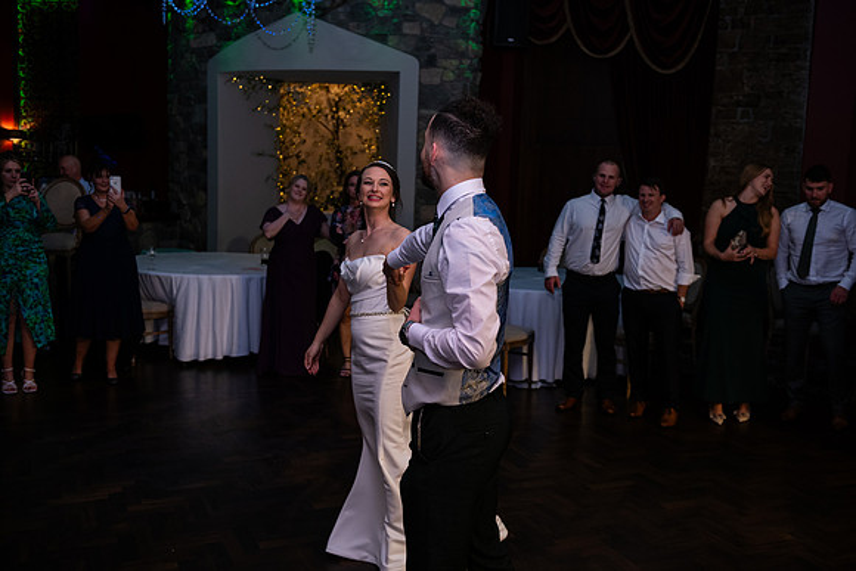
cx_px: 428
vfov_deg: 36.9
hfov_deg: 53.1
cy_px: 286
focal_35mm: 36
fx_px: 856
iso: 800
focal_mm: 36
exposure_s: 1/160
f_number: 3.5
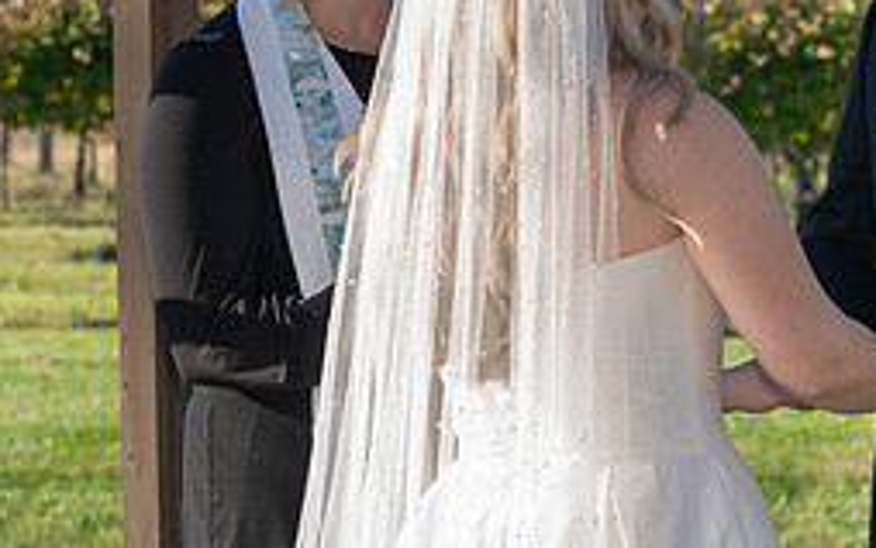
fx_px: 4323
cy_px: 110
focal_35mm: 181
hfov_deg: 11.5
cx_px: 864
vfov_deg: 7.2
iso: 250
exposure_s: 1/320
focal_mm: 70
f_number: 5.6
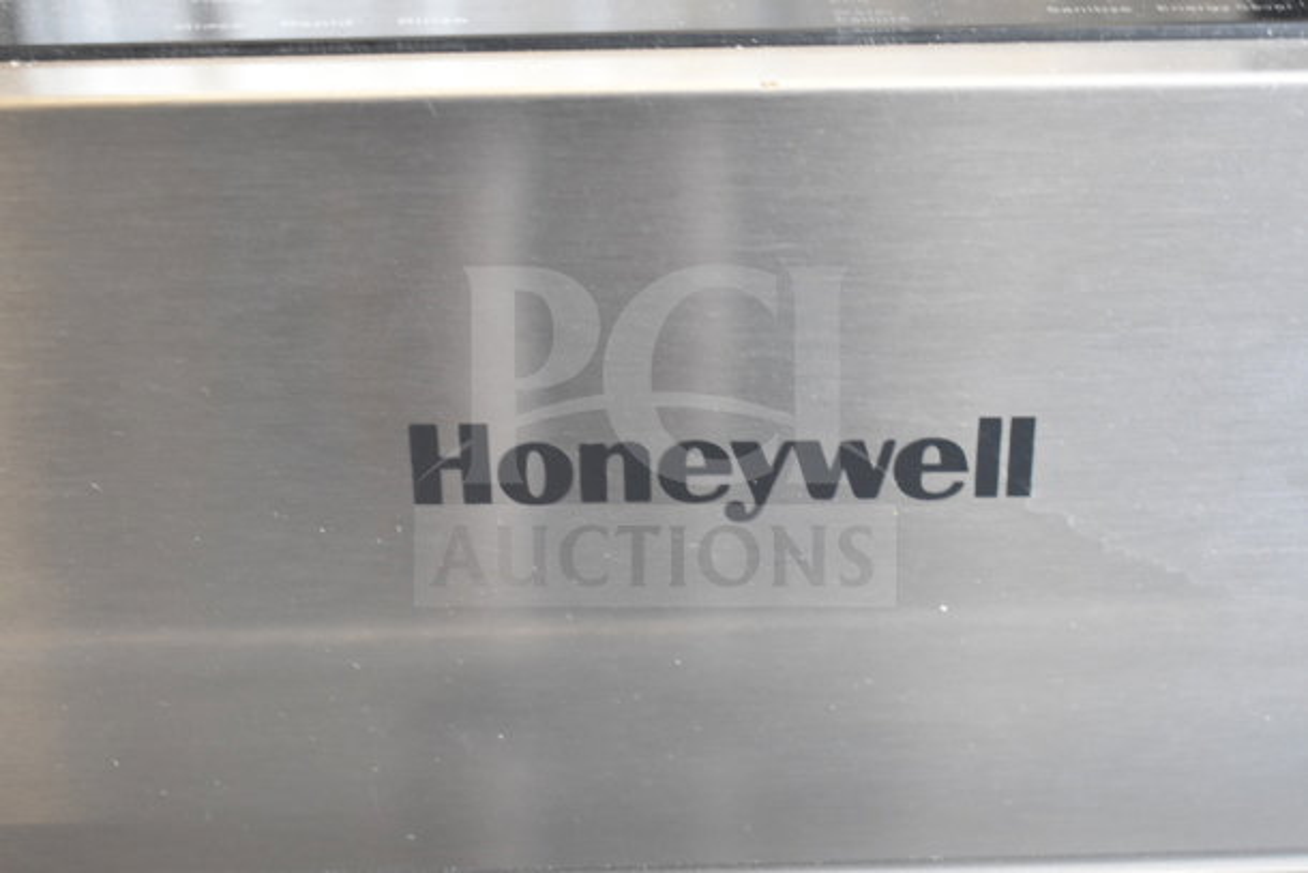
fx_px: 1908
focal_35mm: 52
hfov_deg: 37.8
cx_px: 654
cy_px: 436
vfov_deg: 25.8
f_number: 4.5
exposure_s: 1/60
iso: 2000
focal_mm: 35
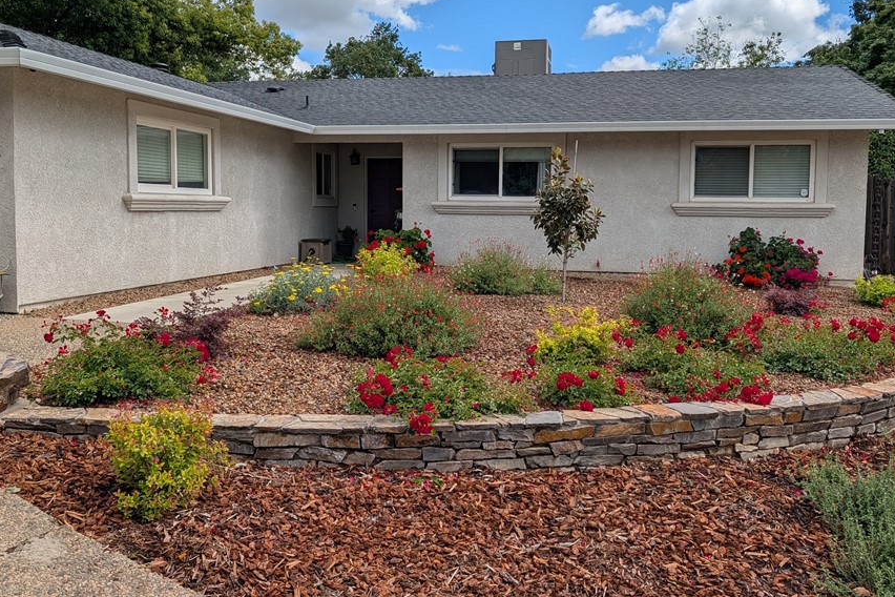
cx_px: 452
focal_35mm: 30
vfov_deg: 43.5
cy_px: 262
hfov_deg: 61.9
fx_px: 746
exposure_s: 1/1488
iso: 18
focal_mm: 6.9
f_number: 1.68
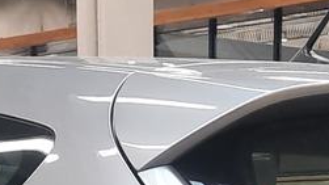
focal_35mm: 156
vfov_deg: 6.8
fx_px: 1360
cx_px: 170
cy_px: 597
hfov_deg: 13.8
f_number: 2
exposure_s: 1/50
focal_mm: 4.6
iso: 125
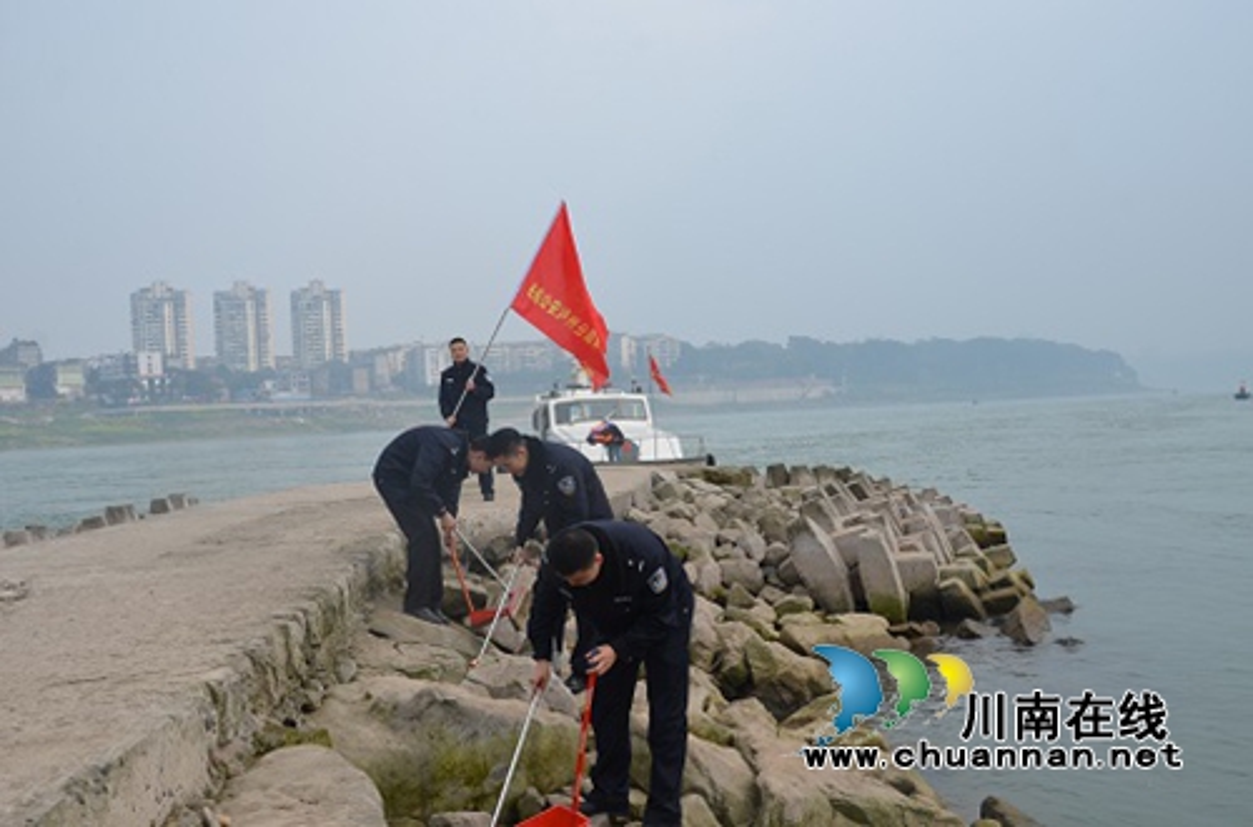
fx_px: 1353
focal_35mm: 39
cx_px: 626
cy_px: 414
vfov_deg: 34.0
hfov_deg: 49.7
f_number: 8
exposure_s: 1/250
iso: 100
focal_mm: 26
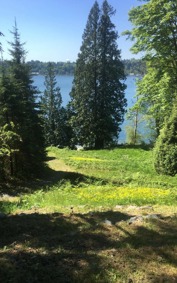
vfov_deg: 61.2
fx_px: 239
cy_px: 141
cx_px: 75
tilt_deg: -18.1
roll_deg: +0.9
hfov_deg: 40.5
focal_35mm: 31
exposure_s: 1/874
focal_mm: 4.15
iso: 25
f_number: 2.2
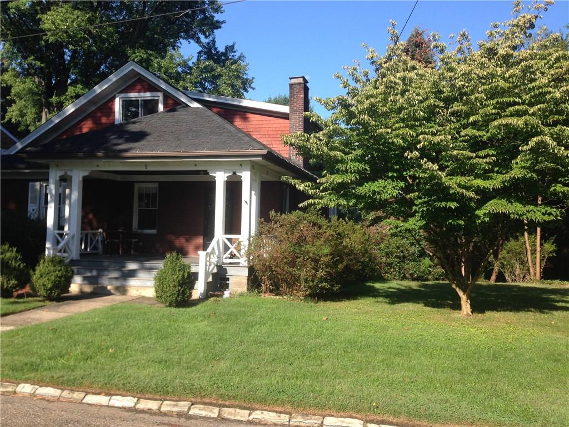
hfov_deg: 55.4
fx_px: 542
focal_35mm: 33
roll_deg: -1.4
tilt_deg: +1.9
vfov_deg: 42.9
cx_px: 284
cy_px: 214
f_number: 2.4
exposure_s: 1/797
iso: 50
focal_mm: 4.12
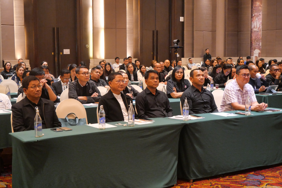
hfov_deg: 38.9
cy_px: 94
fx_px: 400
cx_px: 141
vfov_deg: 26.5
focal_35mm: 51
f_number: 4.5
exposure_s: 1/50
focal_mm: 25
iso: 3200
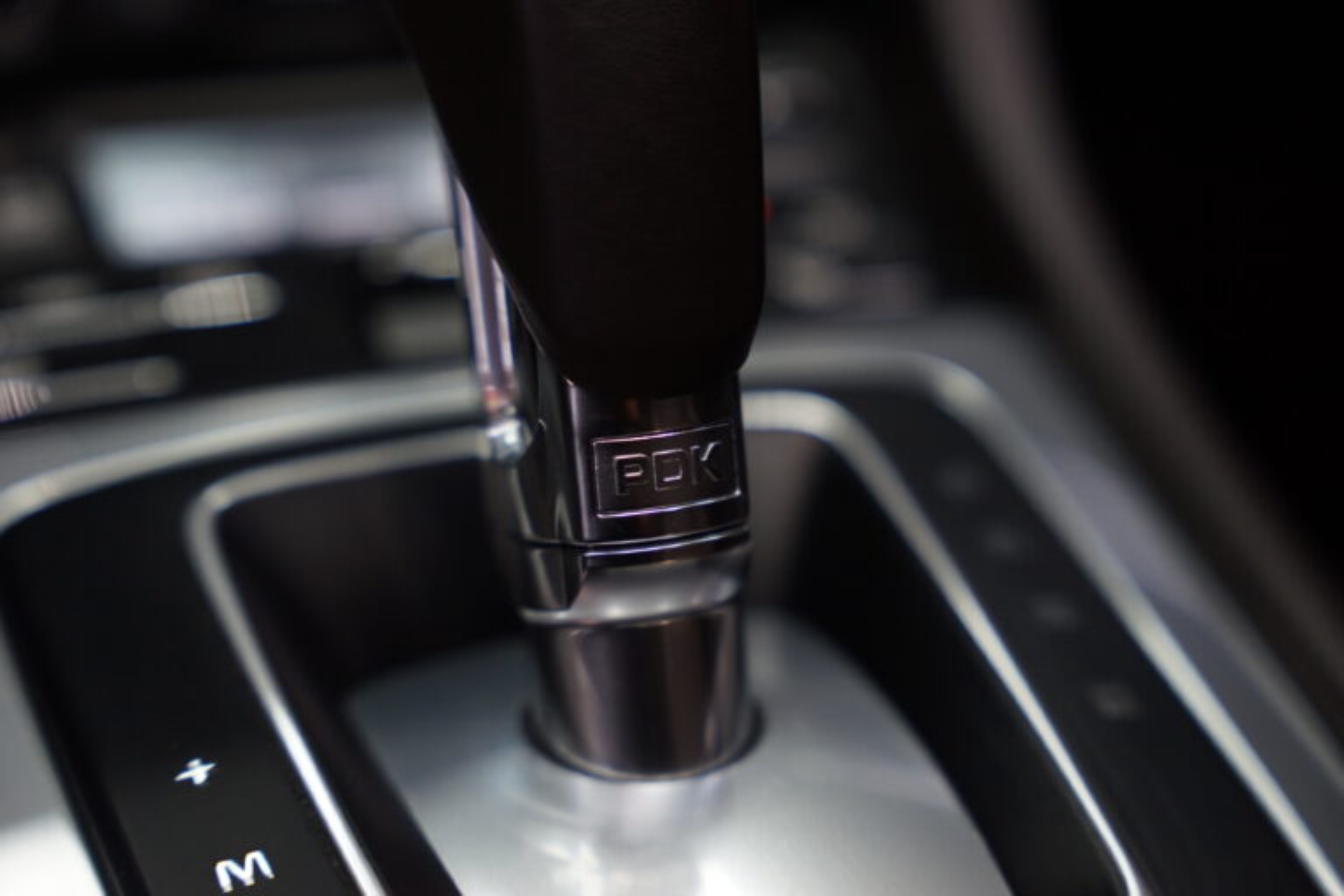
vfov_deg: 19.5
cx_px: 672
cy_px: 448
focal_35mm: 70
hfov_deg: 28.8
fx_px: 2613
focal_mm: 70
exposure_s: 1/80
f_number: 2.8
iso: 1250
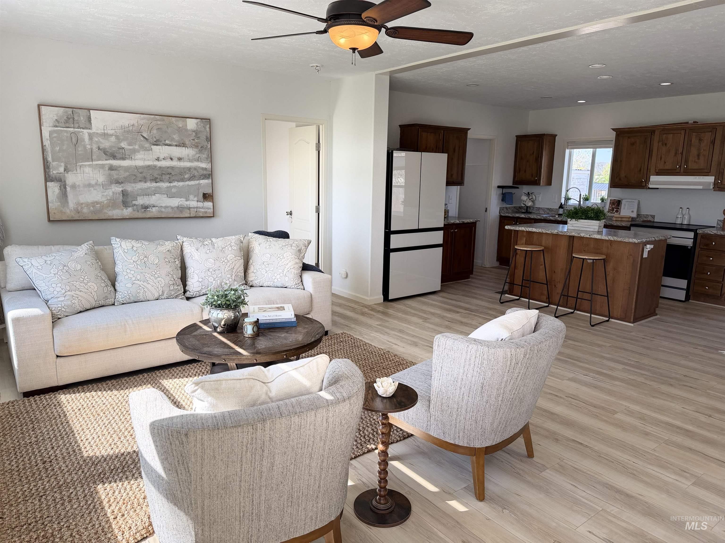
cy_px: 272
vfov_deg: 56.8
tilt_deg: -11.2
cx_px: 362
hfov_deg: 71.6
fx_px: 503
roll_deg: -1.0
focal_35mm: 24
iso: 100
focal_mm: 6.76
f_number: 1.78
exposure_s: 1/459
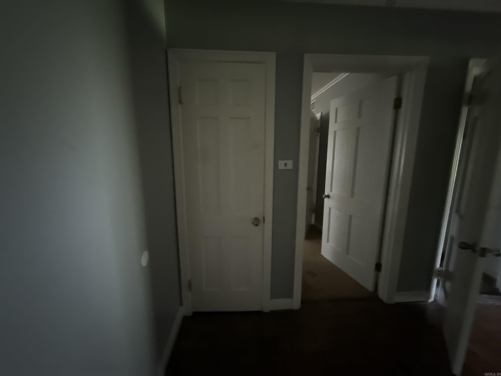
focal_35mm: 14
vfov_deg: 85.7
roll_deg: -0.8
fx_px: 203
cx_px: 250
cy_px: 188
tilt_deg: -6.7
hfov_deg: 102.1
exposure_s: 1/25
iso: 2500
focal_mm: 2.22
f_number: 2.2
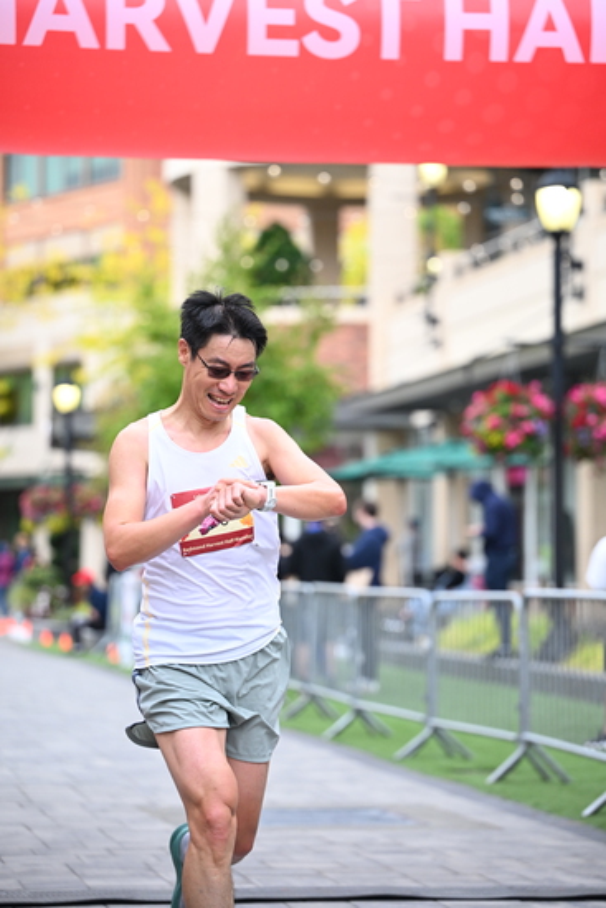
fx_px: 2902
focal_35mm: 115
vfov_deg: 17.8
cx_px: 303
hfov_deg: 11.9
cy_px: 454
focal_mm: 115
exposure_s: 1/1250
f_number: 2.8
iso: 1000
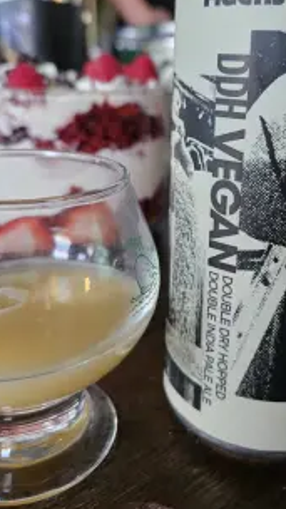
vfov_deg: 58.8
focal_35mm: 33
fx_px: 445
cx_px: 206
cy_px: 196
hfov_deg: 35.0
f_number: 1.8
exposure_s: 1/60
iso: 800
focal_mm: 5.4
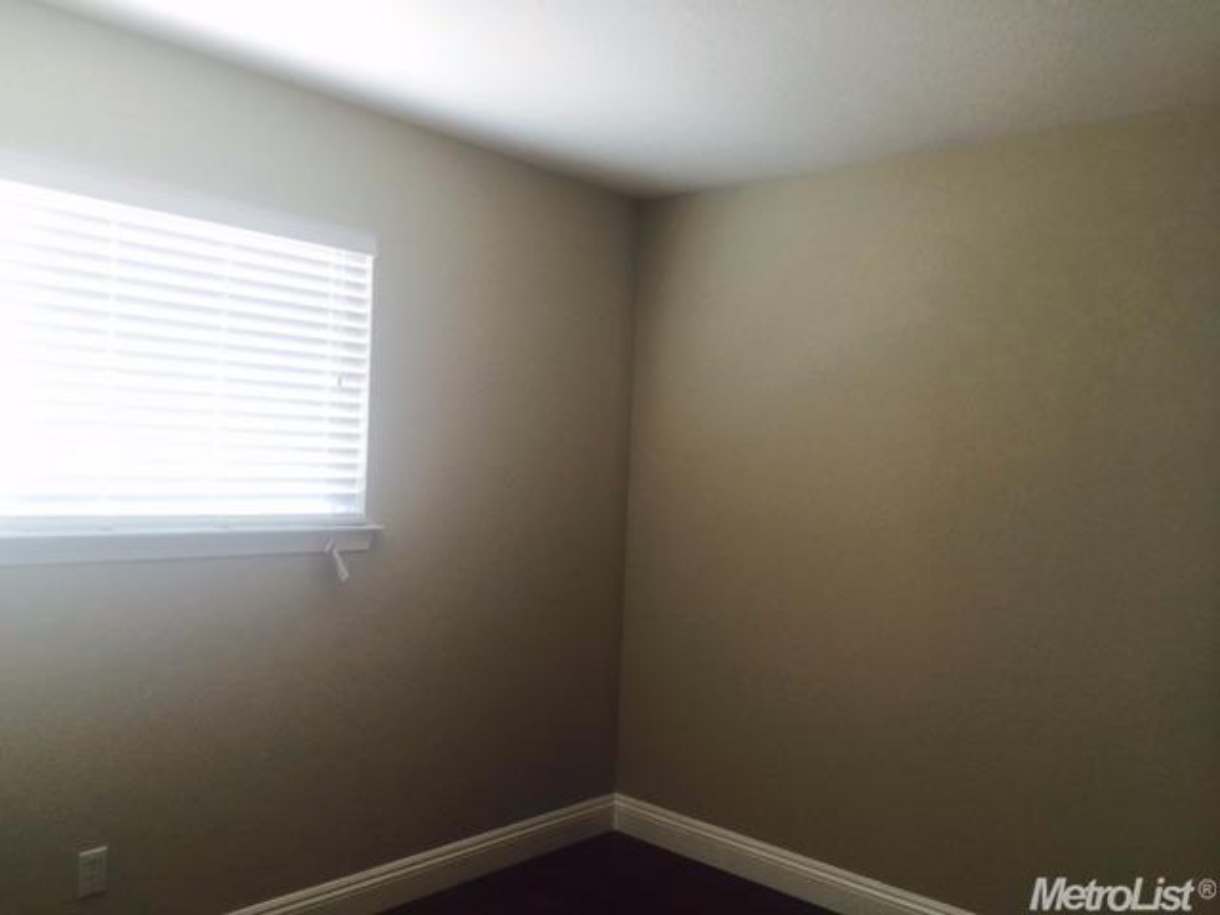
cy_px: 458
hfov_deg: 61.7
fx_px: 1022
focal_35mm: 29
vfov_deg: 48.2
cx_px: 610
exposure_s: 1/15
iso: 32
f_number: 2.2
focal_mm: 4.15
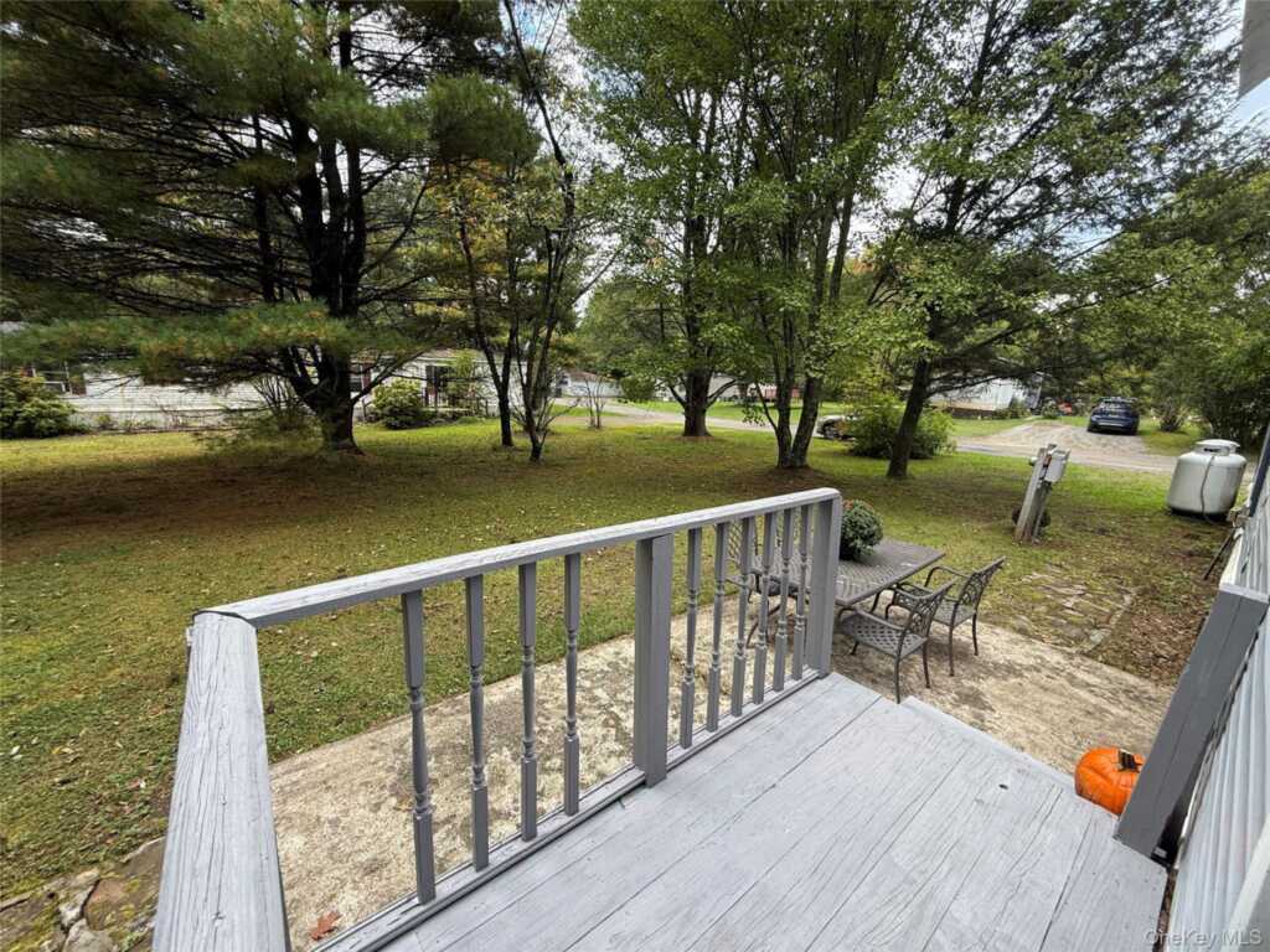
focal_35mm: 14
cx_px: 635
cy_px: 476
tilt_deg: -11.1
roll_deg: -2.9
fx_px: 514
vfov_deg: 85.7
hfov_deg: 102.1
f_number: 2.2
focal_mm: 2.22
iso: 50
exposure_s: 1/140
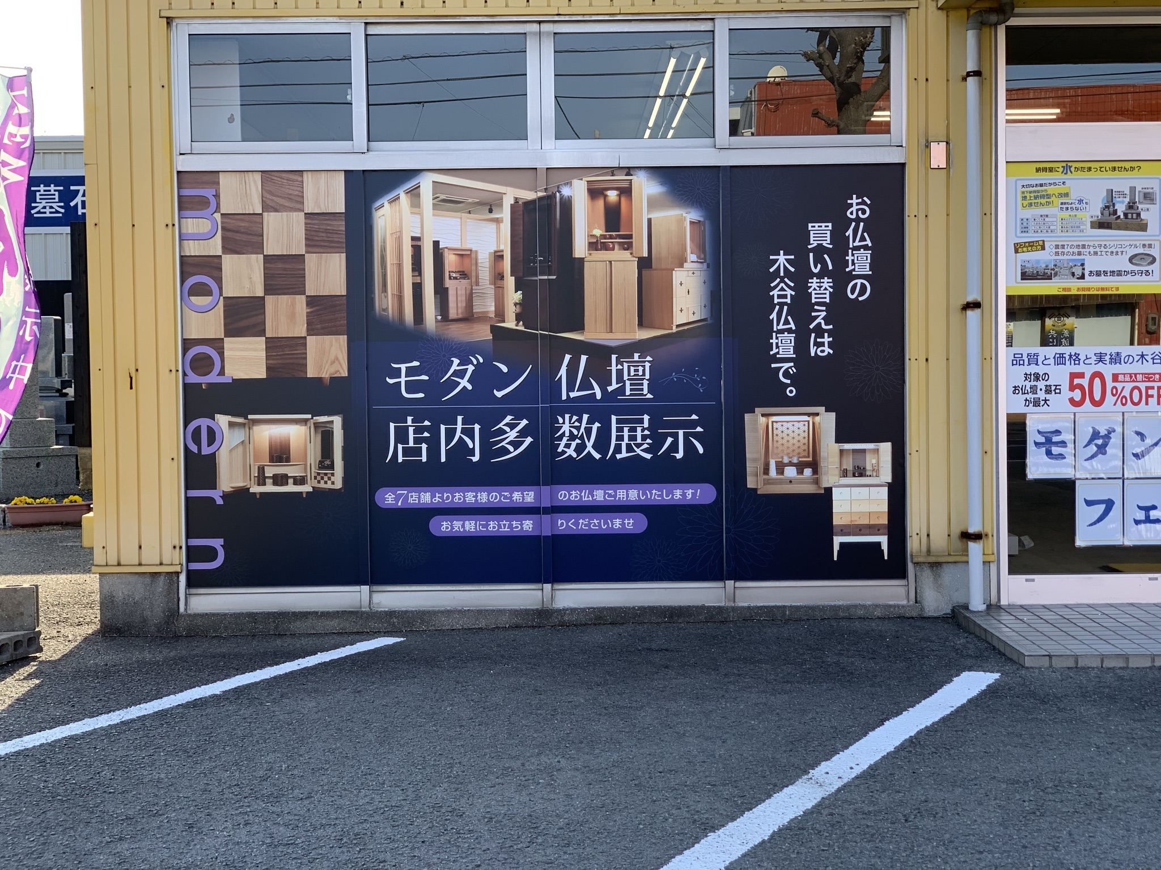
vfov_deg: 28.0
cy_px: 435
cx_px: 580
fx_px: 1744
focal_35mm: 52
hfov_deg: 36.8
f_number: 2.4
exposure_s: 1/182
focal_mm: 6
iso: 16
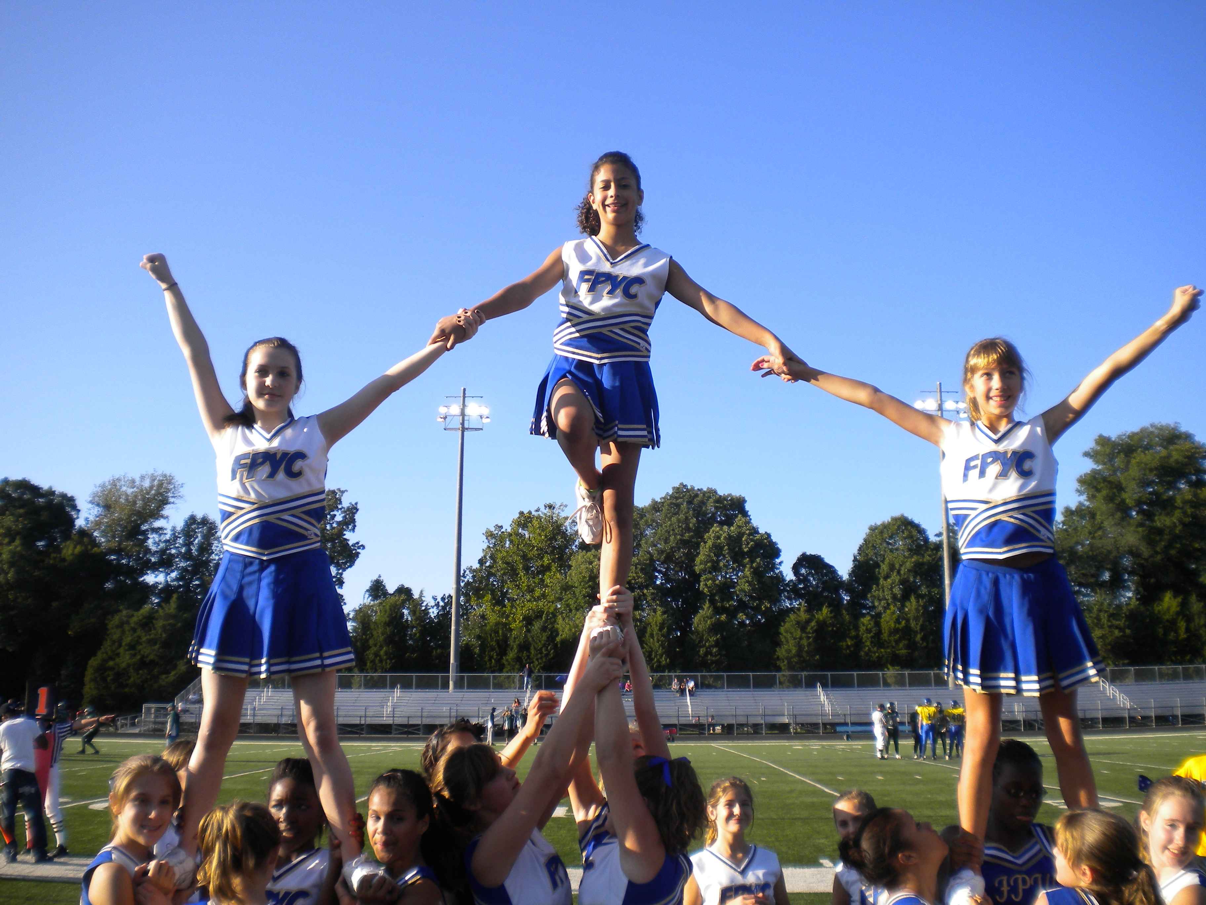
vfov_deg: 40.7
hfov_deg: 52.6
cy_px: 452
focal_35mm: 35
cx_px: 603
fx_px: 1219
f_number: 4.6
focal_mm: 6.3
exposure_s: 1/367
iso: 80
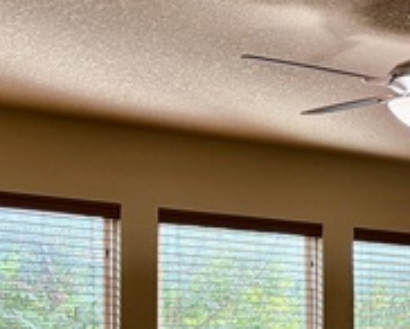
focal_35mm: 89
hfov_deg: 19.3
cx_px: 577
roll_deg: +0.3
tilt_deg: +0.5
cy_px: 379
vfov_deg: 16.7
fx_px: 1081
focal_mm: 5.96
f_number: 1.6
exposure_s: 1/60
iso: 125
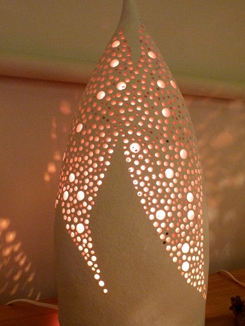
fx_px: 387
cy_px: 172
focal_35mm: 41
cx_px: 128
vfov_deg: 45.8
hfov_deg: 35.1
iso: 320
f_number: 3.5
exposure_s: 1/30
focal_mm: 5.7
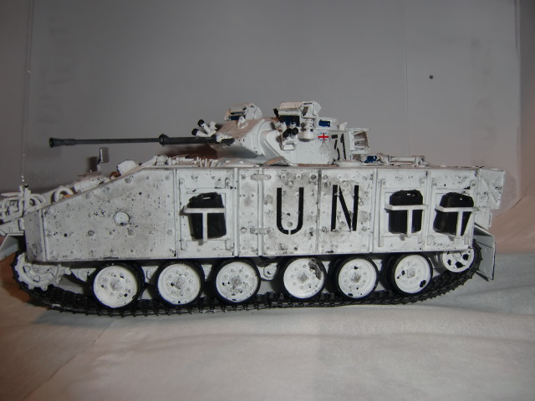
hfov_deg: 71.6
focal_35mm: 24
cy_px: 200
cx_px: 268
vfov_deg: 56.8
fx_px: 371
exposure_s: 1/60
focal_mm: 4.3
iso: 64
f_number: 7.5
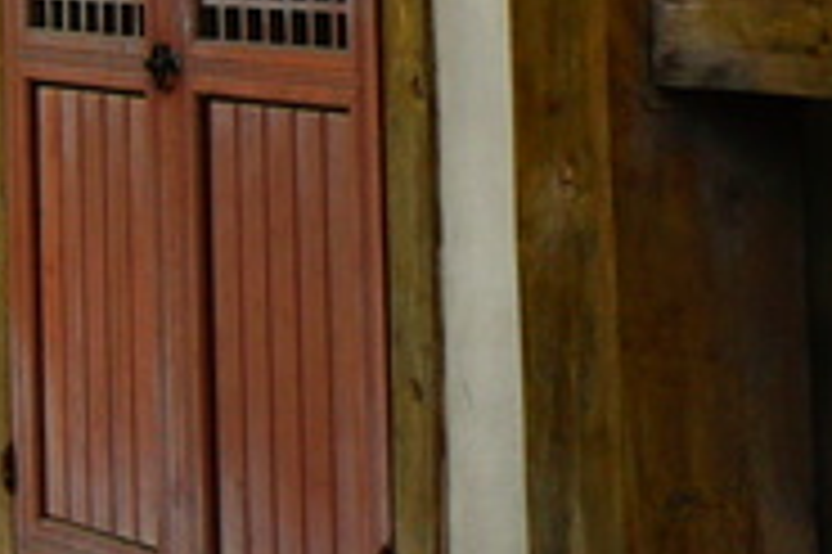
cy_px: -507
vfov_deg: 6.0
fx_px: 5126
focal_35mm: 222
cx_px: -2006
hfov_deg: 7.6
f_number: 9
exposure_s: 1/100
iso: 200
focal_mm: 32
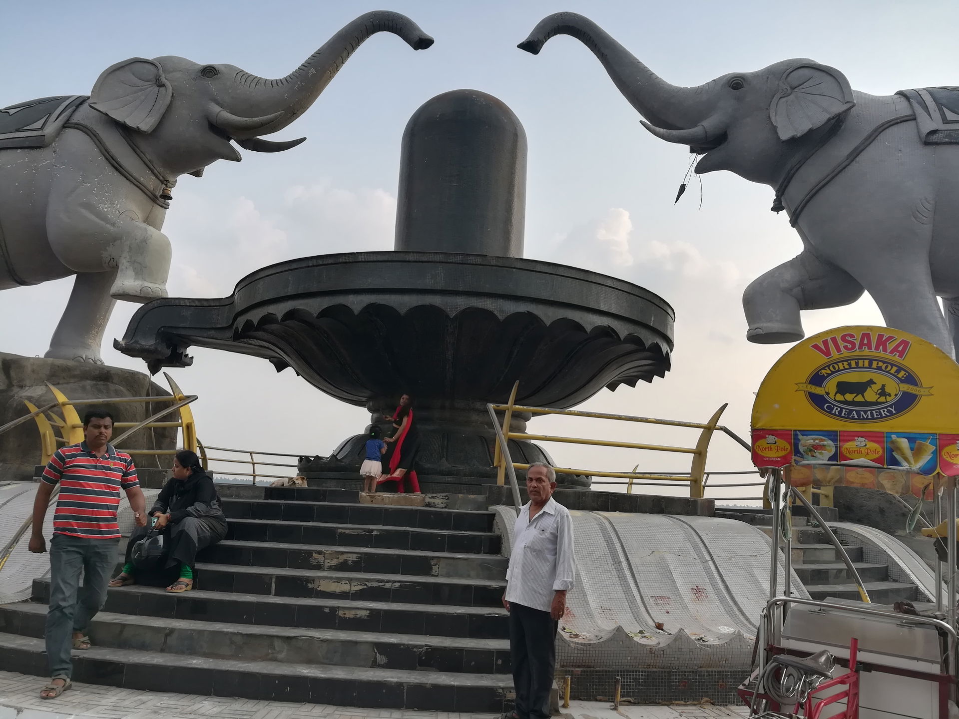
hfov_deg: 67.3
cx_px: 480
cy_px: 360
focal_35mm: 26
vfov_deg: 53.1
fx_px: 720
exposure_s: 1/725
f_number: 2.2
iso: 50
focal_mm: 3.83
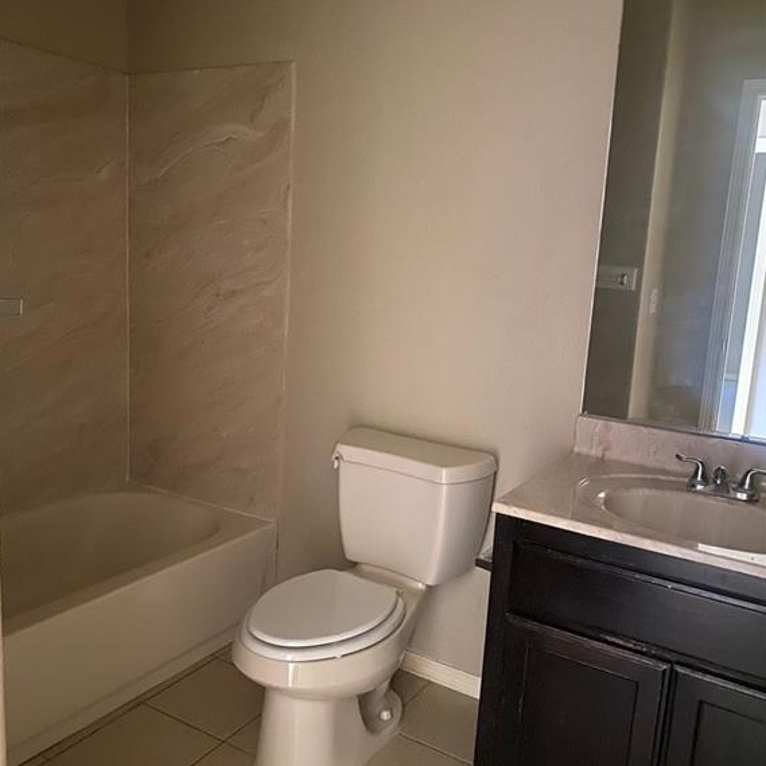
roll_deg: -3.6
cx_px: 385
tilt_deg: -10.4
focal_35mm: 31
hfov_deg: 52.5
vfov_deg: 52.5
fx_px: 776
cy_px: 390
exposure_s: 1/9
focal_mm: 4.25
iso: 500
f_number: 1.8
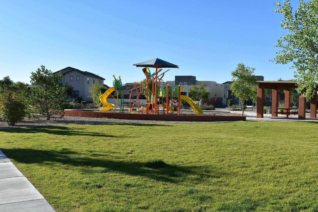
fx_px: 344
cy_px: 106
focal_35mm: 39
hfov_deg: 49.6
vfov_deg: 34.2
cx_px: 159
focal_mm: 26
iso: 200
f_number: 10
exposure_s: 1/400
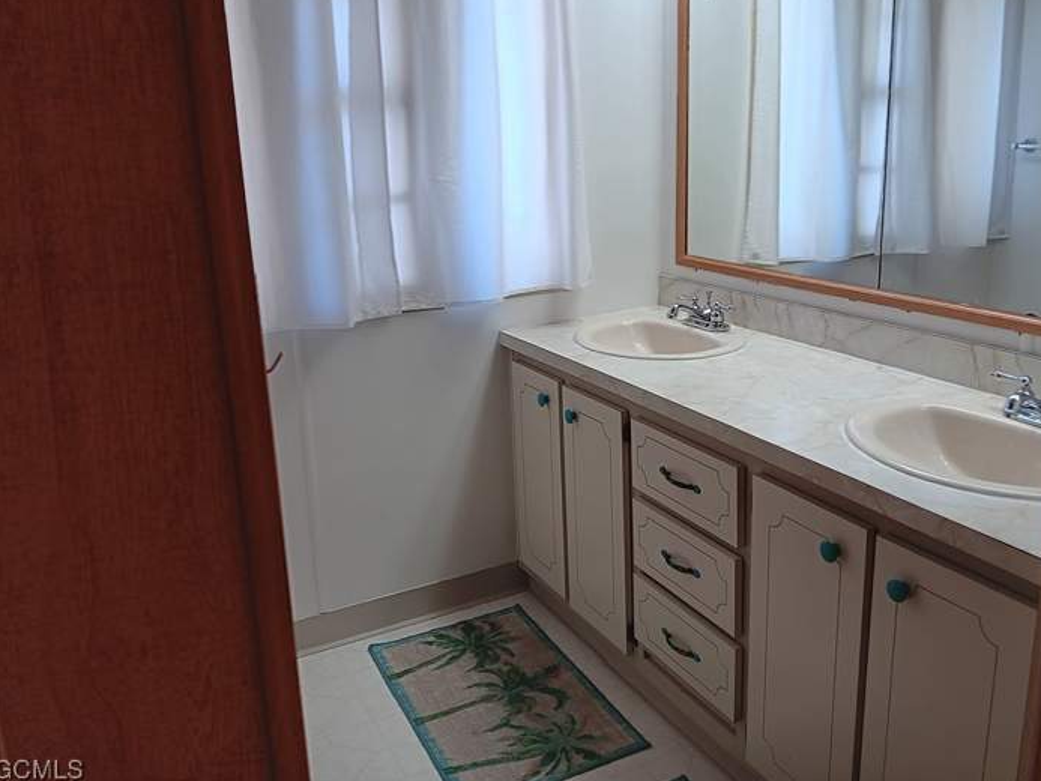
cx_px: 572
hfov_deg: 59.8
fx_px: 902
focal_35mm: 30
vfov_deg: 46.7
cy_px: 345
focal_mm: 3.98
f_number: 1.8
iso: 40
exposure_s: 1/34.5
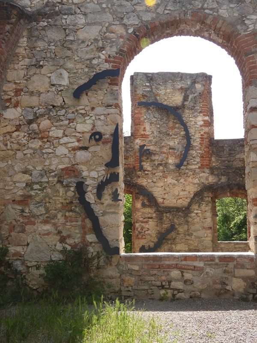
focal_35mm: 43
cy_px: 172
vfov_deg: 43.9
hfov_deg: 33.6
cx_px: 128
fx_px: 426
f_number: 3.2
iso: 100
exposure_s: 1/500
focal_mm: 7.7
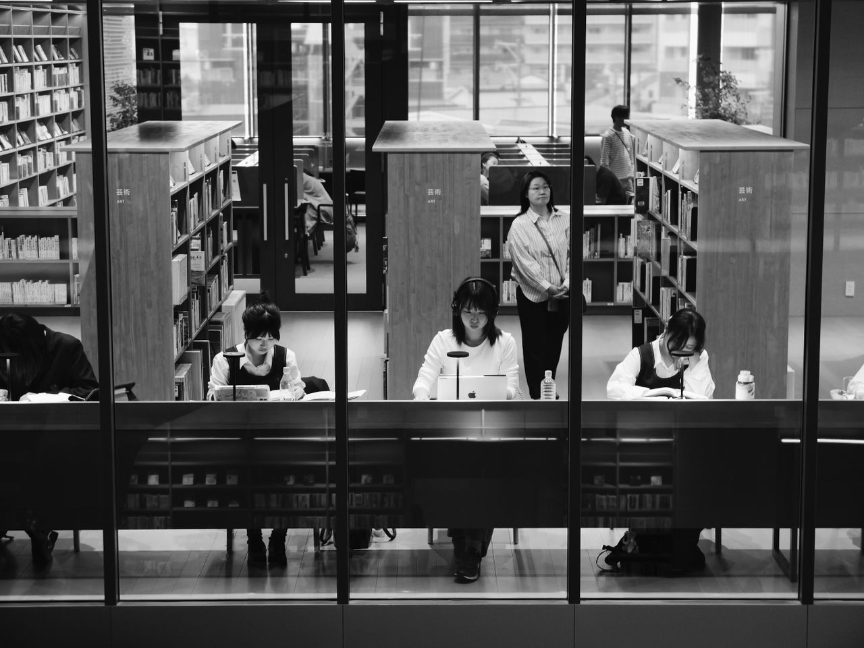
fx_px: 1873
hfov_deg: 26.0
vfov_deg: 19.7
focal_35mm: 75
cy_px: 324
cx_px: 432
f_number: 2.8
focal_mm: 34
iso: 800
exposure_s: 1/80
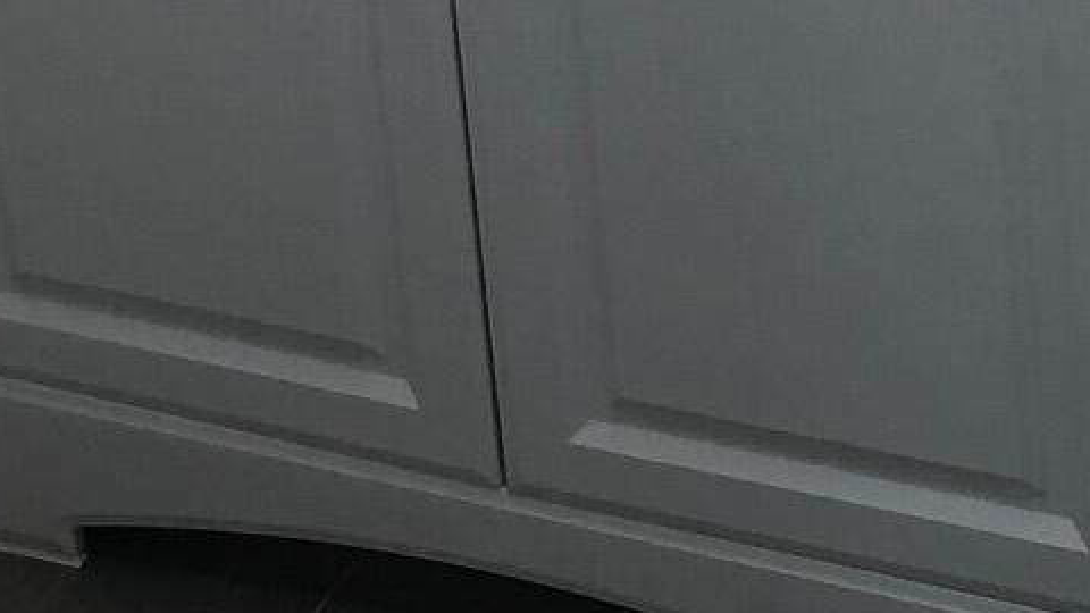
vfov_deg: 8.8
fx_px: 3700
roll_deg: +4.4
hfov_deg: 16.7
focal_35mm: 128
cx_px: 770
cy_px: -699
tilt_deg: -18.5
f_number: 1.8
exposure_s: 1/40
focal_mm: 3.99
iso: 25
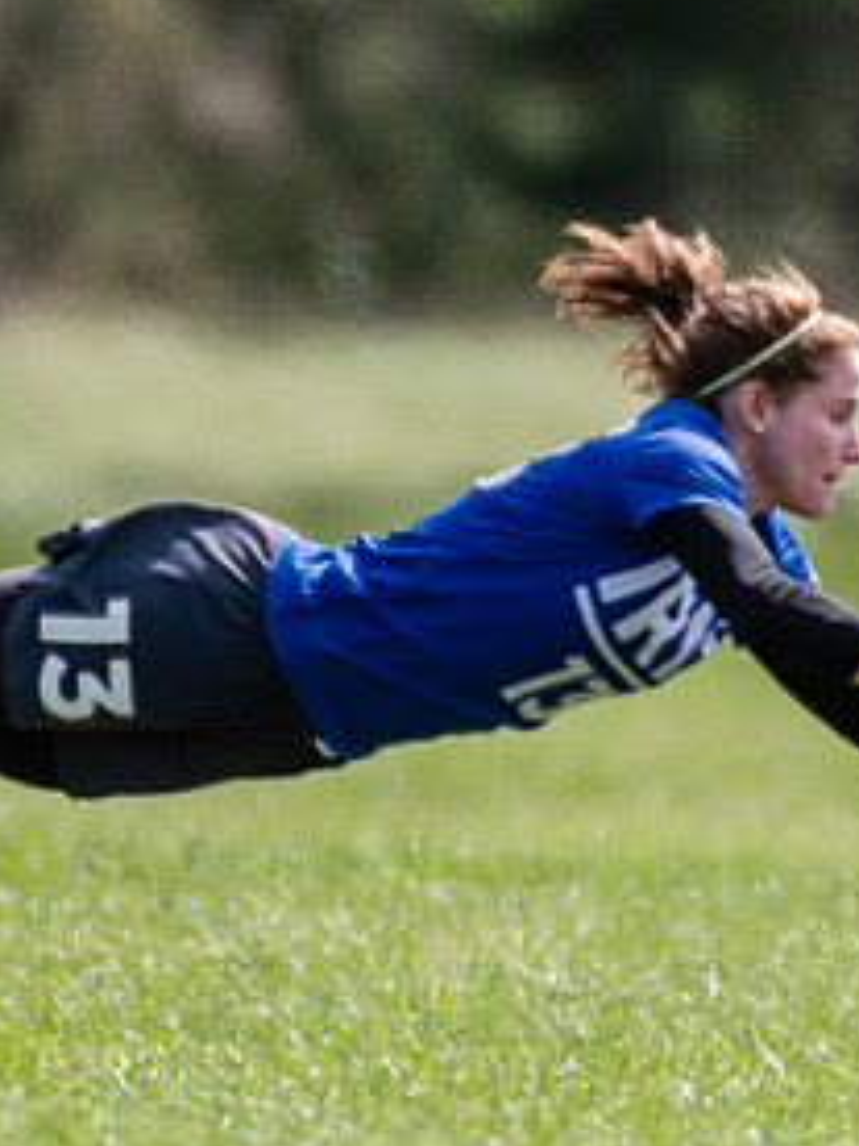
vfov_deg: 0.9
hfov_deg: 0.7
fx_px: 72195
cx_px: 243
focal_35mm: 2182
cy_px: 433
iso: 180
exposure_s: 1/1250
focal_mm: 400
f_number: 4
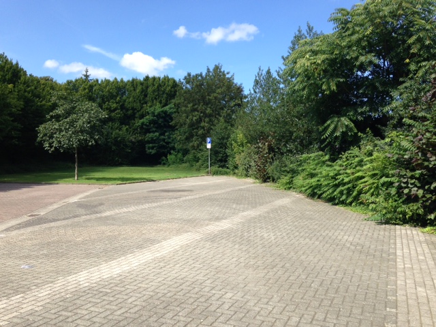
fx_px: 416
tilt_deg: -0.5
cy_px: 164
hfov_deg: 55.4
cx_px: 218
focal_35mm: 33
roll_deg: -0.6
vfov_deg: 42.9
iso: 50
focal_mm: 4.12
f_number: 2.4
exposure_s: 1/861
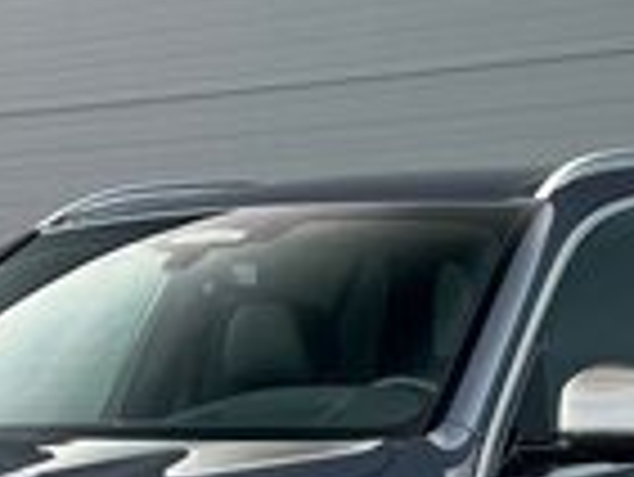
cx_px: 148
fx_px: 1650
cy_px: 675
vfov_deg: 15.4
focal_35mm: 90
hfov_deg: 21.5
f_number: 1.5
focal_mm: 5.7
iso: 40
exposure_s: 1/121
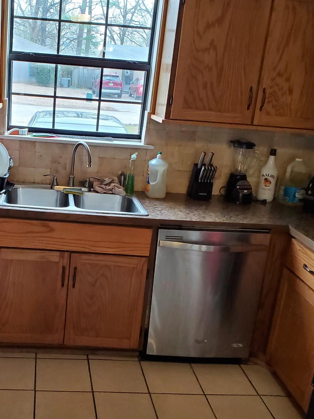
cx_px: 82
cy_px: 227
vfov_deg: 46.8
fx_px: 484
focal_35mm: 40
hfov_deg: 35.2
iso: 500
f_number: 2.4
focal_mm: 4.3
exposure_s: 1/120
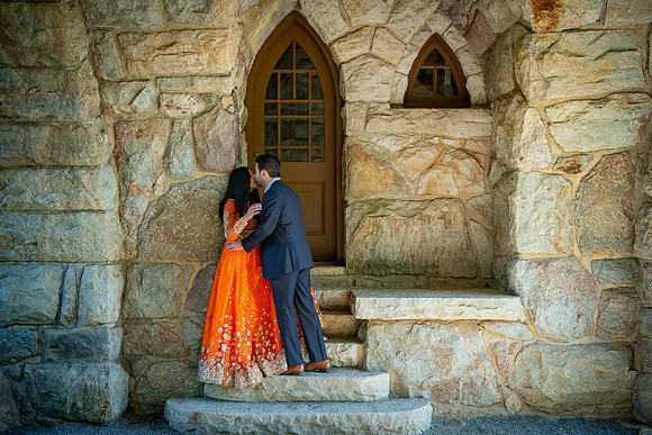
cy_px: 215
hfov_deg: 47.7
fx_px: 738
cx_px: 322
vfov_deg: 32.8
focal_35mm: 41
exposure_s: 1/200
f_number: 2.8
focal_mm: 38
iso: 160
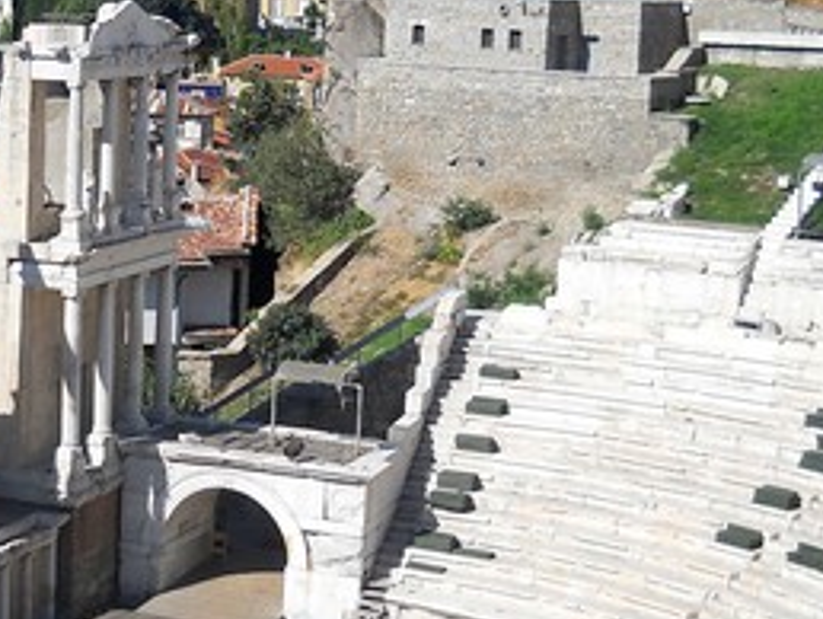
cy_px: 321
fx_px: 2189
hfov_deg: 20.8
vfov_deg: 16.1
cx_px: 64
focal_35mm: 92
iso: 80
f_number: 5.5
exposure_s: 1/500
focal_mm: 6.72
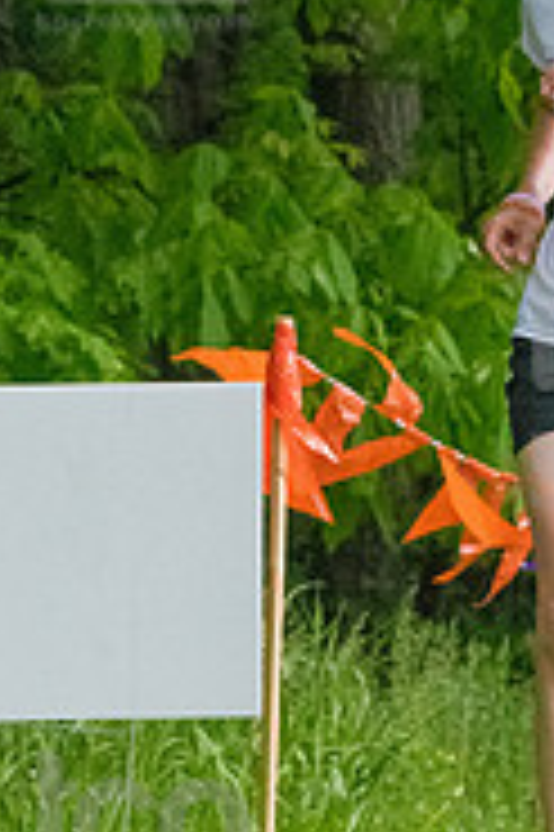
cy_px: 387
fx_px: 8834
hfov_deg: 3.6
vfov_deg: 5.4
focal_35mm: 382
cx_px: 637
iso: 6400
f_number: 5.6
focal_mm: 105
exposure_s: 1/1250
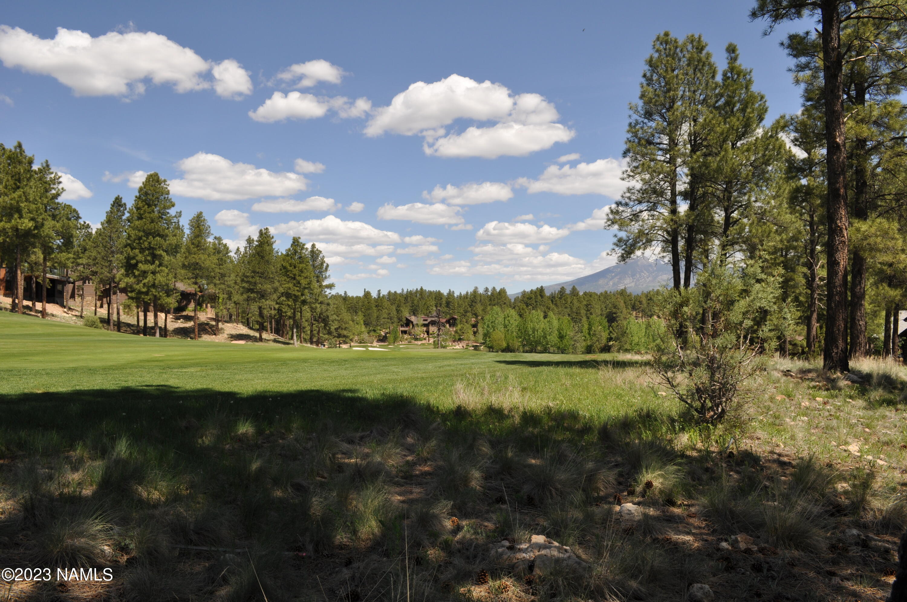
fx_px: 679
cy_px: 301
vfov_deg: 47.8
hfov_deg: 67.4
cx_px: 454
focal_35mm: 27
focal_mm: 18
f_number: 9
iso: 200
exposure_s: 1/400
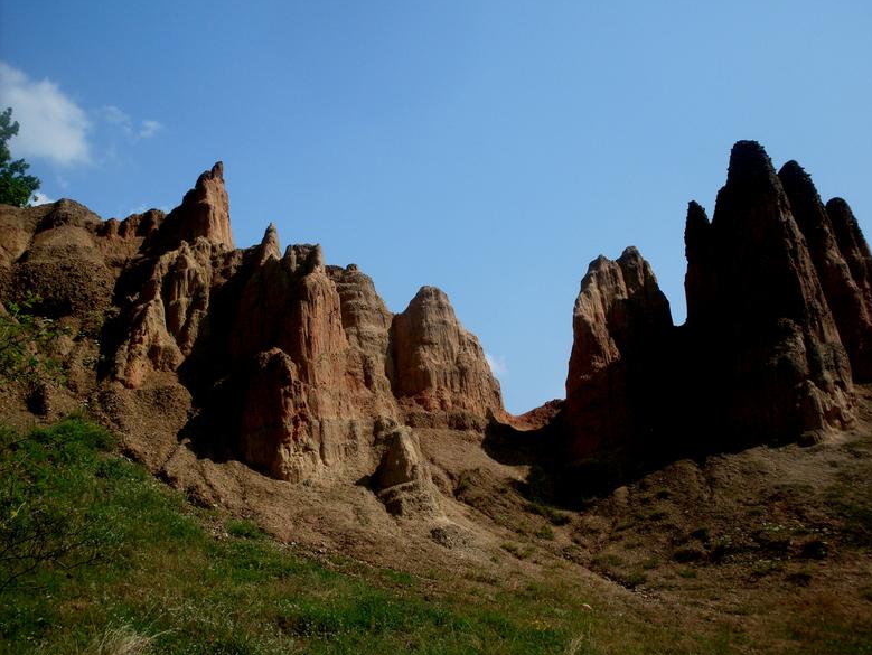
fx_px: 983
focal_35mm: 39
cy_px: 331
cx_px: 447
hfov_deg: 47.8
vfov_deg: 36.8
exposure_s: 1/350
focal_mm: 6.3
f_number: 8.4
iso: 80
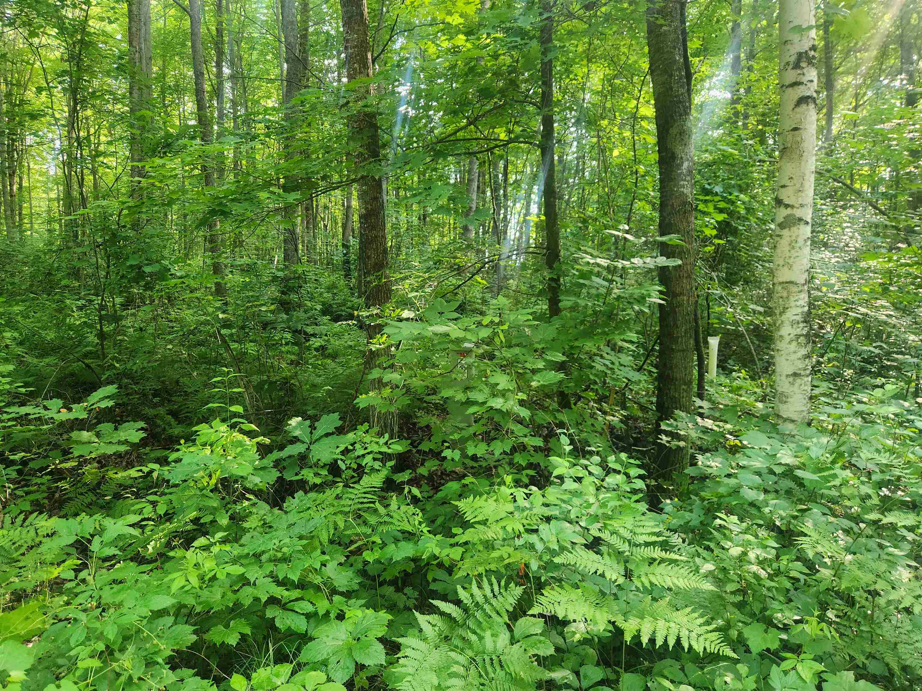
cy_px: 346
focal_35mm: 23
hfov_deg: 73.9
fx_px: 613
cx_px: 461
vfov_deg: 58.9
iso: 200
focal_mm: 5.4
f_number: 1.8
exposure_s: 1/180
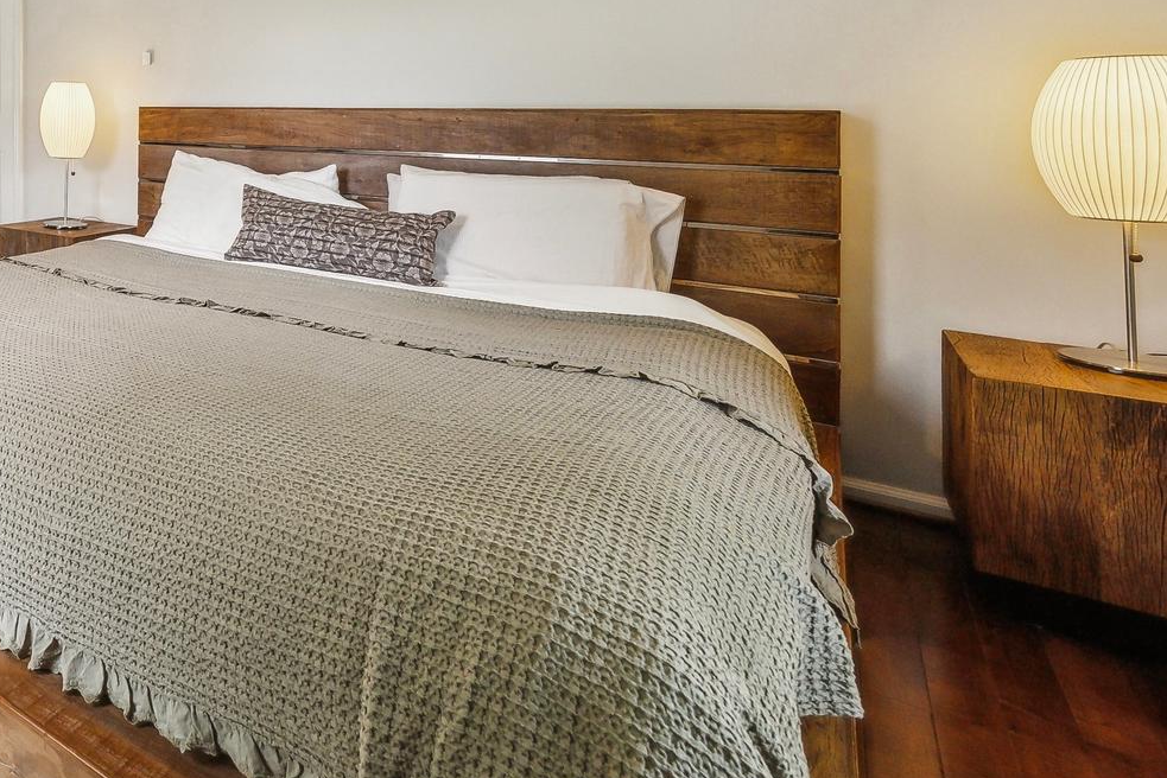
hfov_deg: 57.0
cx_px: 38
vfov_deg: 47.1
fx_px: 811
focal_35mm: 25
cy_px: 103
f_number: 7.1
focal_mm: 12
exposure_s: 1/60
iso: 640
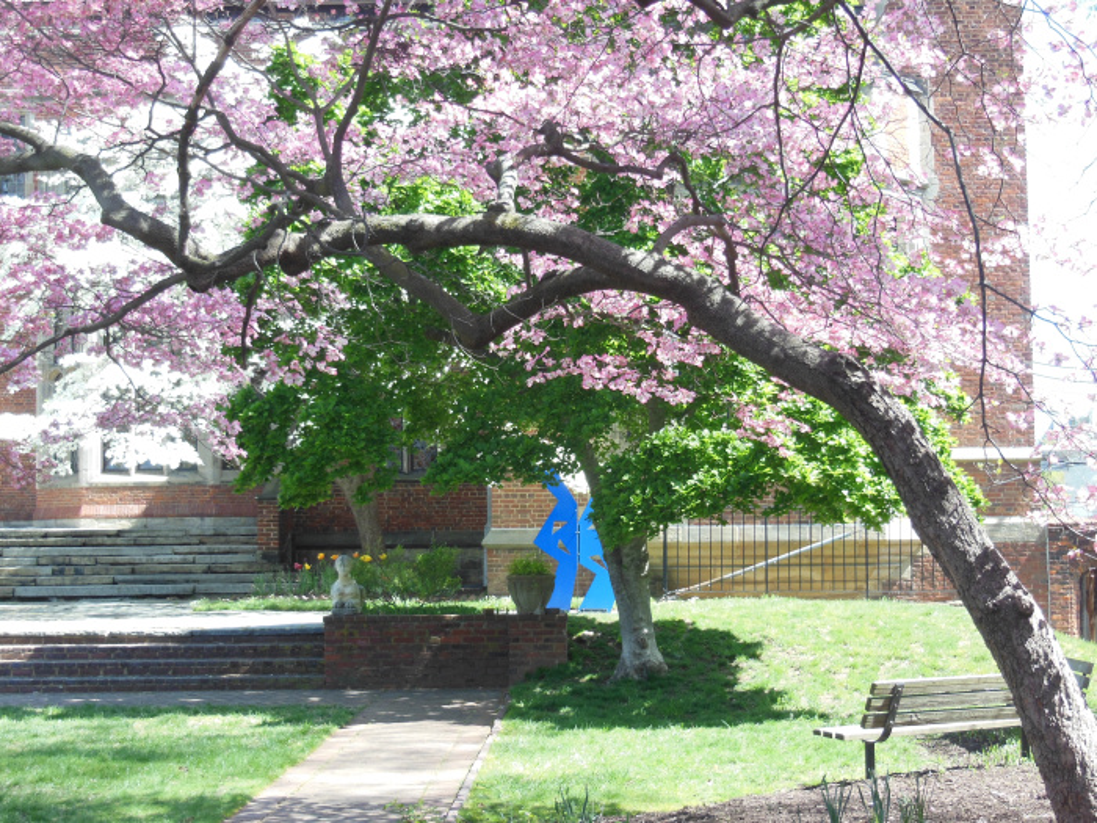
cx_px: 548
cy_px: 412
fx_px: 1901
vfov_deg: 24.4
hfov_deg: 32.2
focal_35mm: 60
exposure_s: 1/80
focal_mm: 10.7
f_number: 5
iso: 125
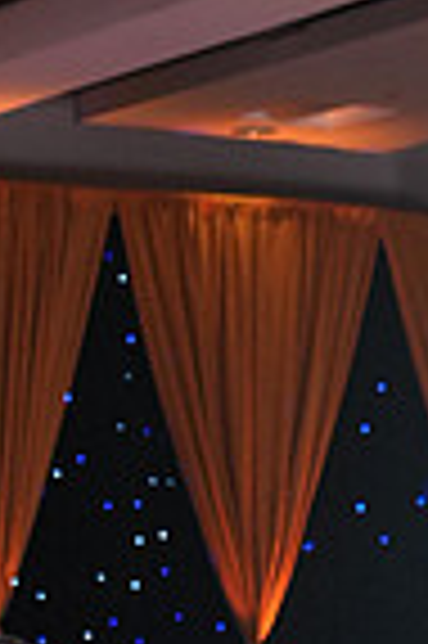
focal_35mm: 203
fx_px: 3629
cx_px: -417
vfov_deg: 9.8
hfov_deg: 6.6
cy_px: 968
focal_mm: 50
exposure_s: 1/400
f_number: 4
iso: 1600
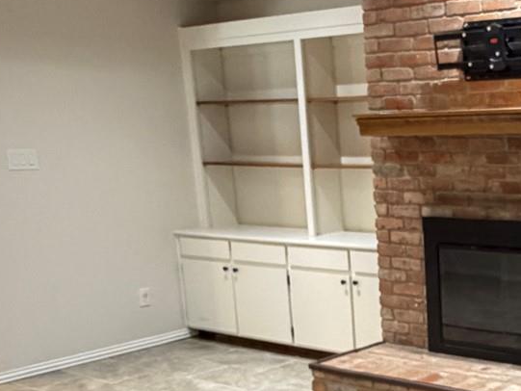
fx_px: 798
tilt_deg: -11.5
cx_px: 556
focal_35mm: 53
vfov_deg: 27.0
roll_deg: +0.4
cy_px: 309
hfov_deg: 32.4
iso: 500
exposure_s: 1/60
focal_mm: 2.22
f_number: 2.2
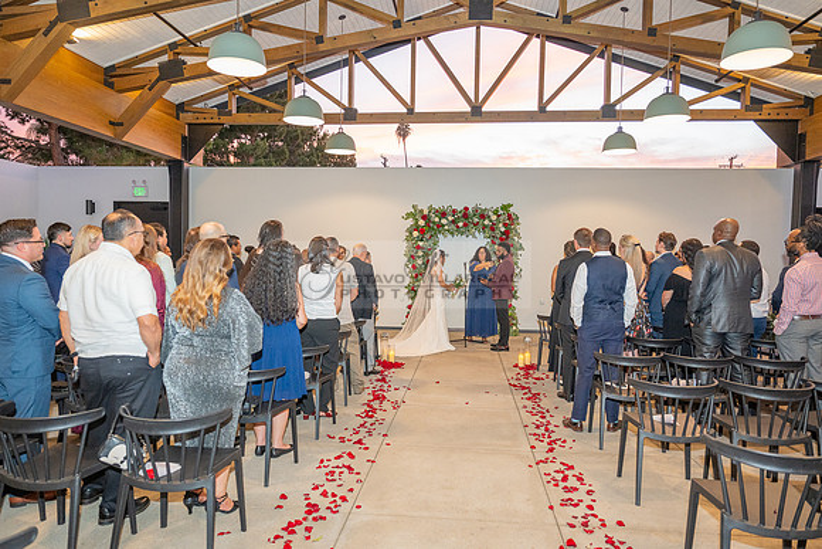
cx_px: 411
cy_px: 274
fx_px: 548
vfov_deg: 53.2
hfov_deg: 73.7
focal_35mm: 24
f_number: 3.2
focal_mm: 24
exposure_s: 1/200
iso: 1250
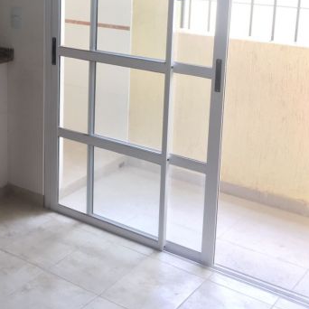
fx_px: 606
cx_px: -14
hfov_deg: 26.7
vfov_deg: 27.8
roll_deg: -0.1
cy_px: 47
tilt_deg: -9.1
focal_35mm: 60
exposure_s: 1/33
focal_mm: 4.15
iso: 40
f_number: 2.2
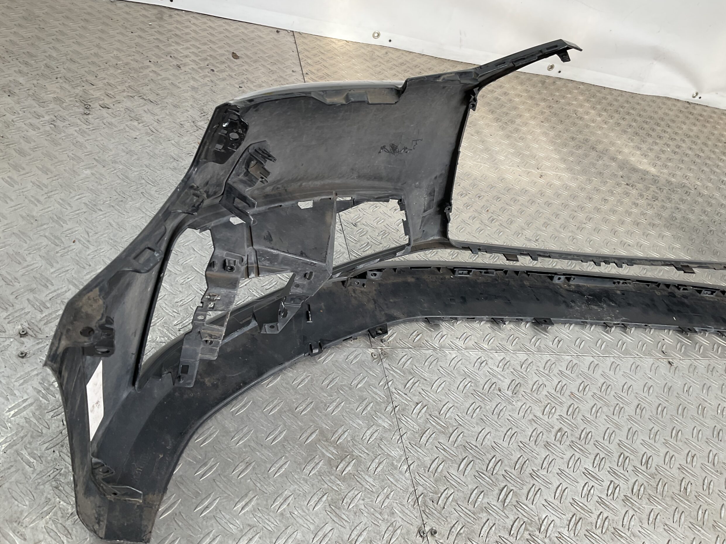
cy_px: 265
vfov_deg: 46.8
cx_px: 365
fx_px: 629
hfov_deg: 60.0
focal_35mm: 30
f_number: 1.8
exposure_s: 1/168
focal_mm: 3
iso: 16
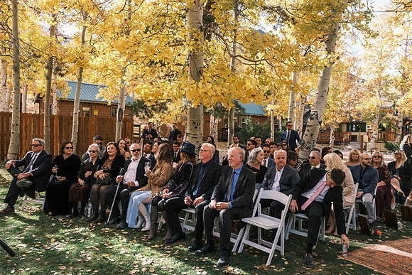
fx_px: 309
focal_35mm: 27
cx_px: 206
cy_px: 138
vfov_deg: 48.0
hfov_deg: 67.4
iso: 160
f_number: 3.2
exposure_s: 1/500
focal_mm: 18
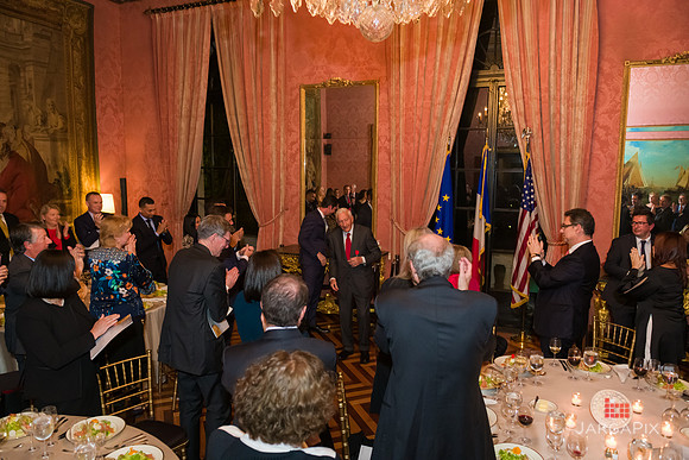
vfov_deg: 53.2
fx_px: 459
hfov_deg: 73.7
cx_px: 344
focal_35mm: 24
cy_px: 230
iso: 3200
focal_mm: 24
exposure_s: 1/80
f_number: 4
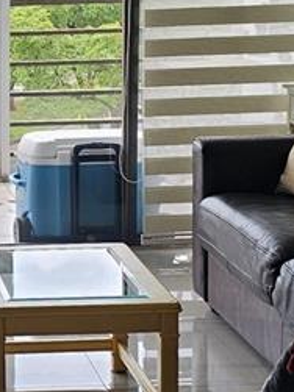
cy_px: 134
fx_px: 1247
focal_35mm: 110
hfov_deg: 12.9
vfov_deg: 17.9
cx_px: -120
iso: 25
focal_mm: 6.3
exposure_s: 1/207
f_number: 1.7
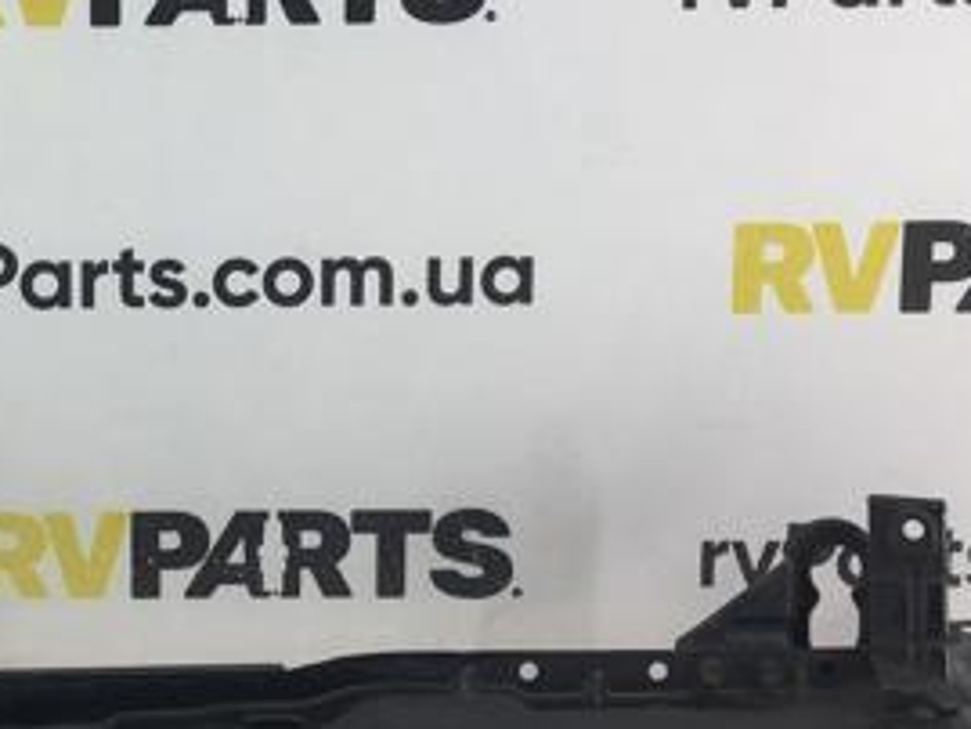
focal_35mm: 69
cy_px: 112
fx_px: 1936
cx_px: 32
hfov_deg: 26.8
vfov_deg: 21.0
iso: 25
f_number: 2.2
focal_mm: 4.15
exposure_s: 1/50
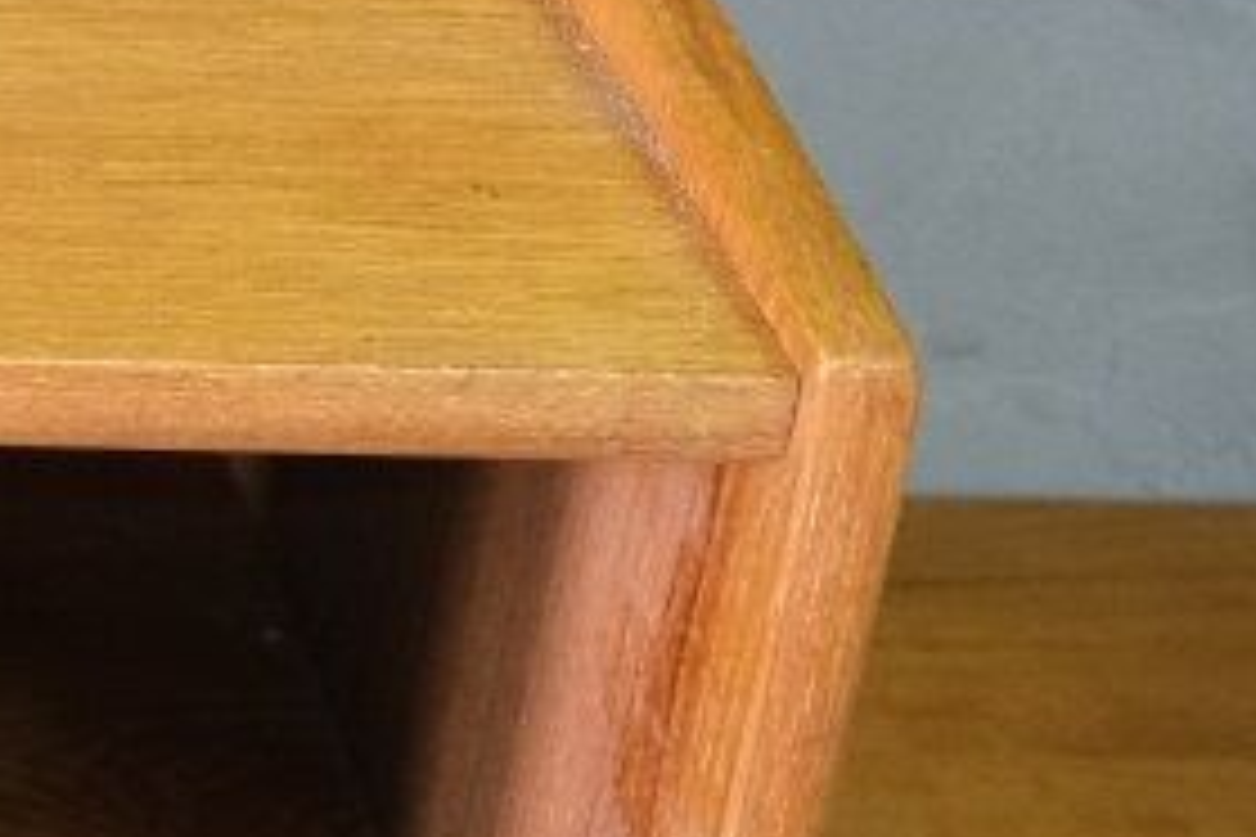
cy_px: -176
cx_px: -1427
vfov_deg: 9.3
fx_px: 5093
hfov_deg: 12.1
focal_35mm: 146
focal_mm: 21.2
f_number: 4
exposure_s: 1/30
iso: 2500
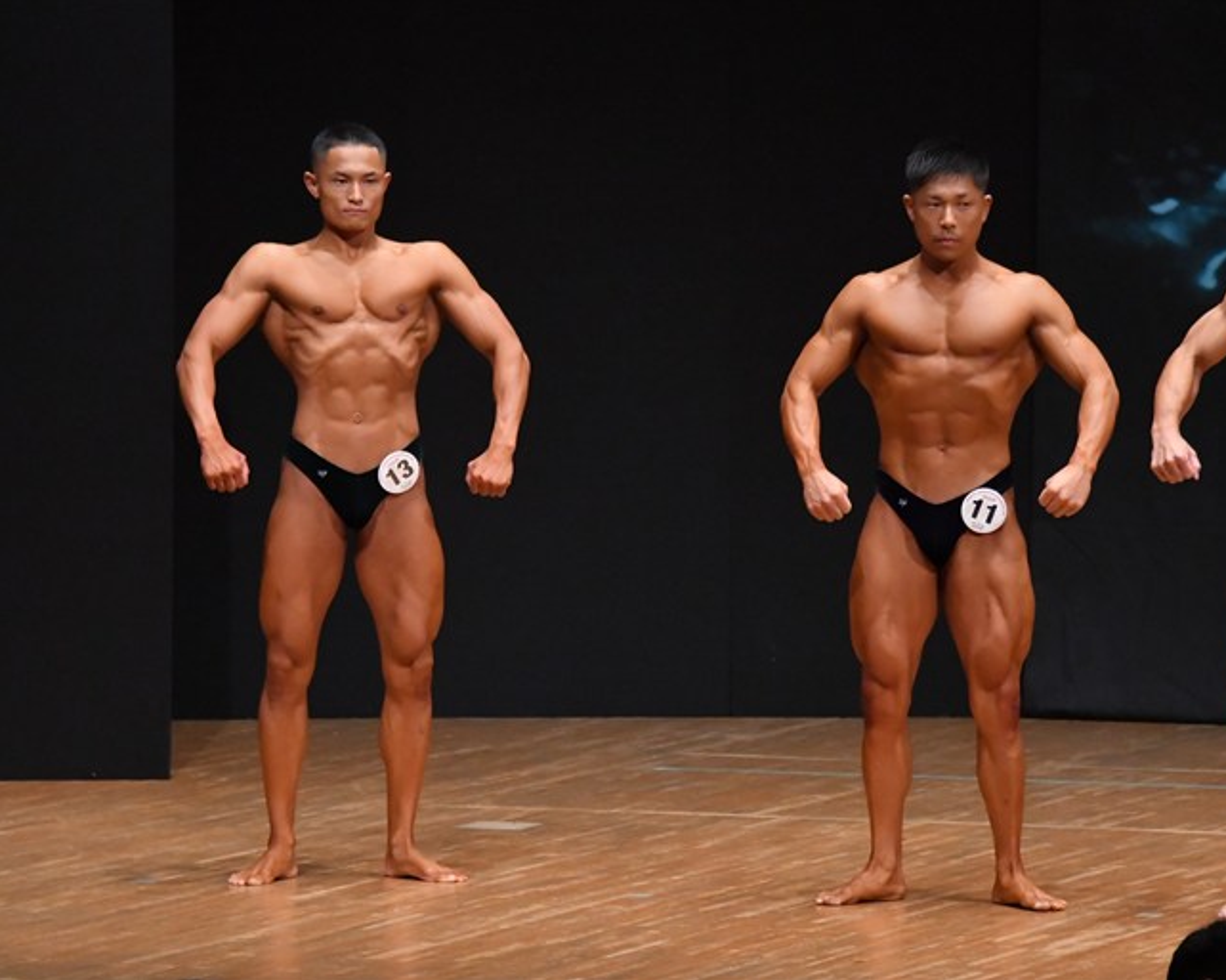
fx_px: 10482
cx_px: 614
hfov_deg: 6.7
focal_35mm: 289
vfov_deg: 5.4
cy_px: 491
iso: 6400
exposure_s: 1/400
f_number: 5.6
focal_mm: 170
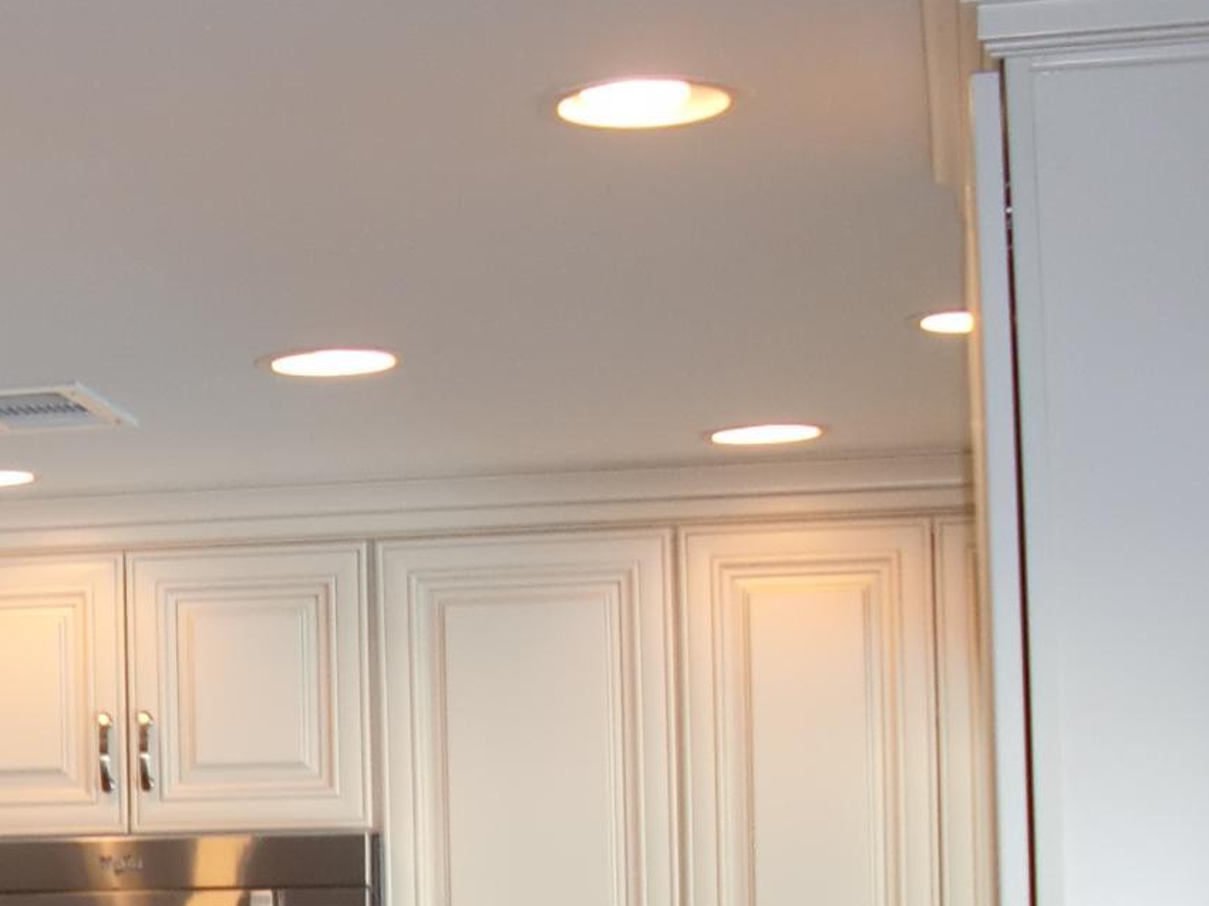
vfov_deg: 12.9
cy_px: 991
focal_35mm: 113
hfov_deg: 16.9
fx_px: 3946
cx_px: -132
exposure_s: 1/60
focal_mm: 6.3
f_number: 2.8
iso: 125
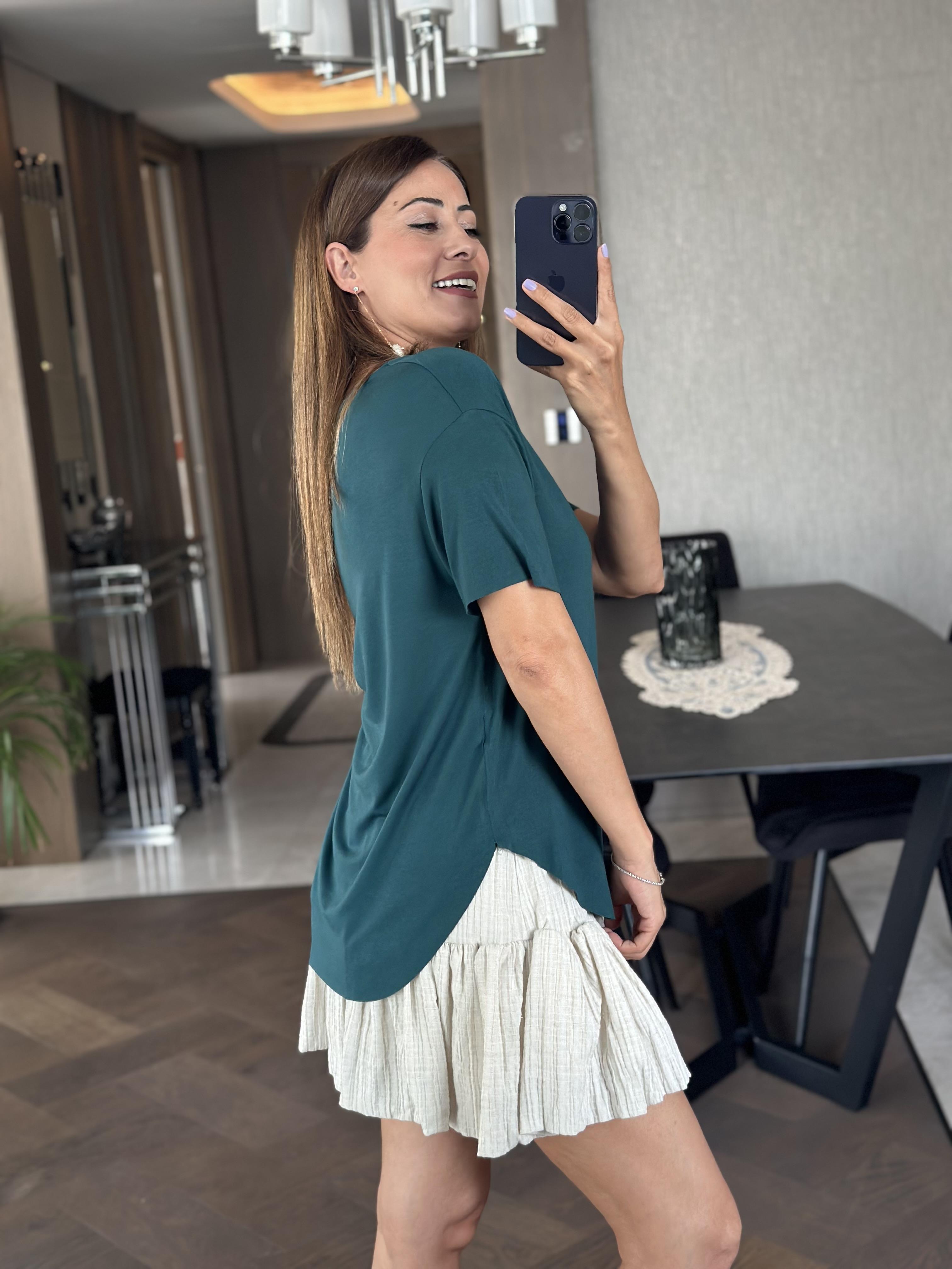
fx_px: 1760
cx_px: 476
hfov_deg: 30.3
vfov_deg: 39.7
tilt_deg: -15.1
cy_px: 634
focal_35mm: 48
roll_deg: +5.4
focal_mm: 6.86
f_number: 1.78
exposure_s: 1/60
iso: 200
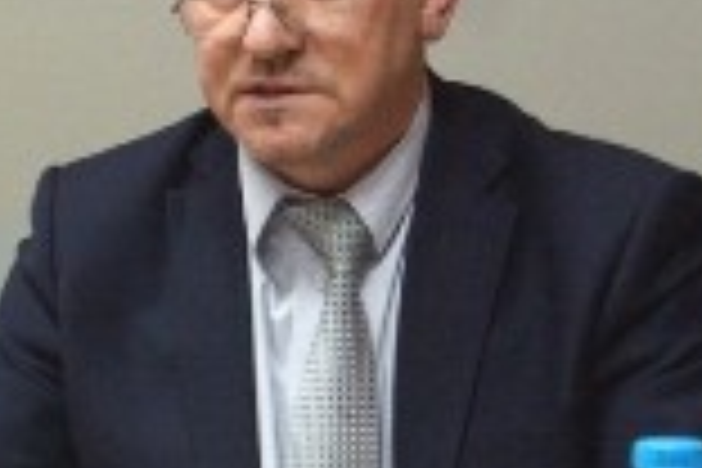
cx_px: -166
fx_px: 2515
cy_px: 277
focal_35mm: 129
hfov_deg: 15.3
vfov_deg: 10.6
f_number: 4.5
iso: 2000
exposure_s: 1/80
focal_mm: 30
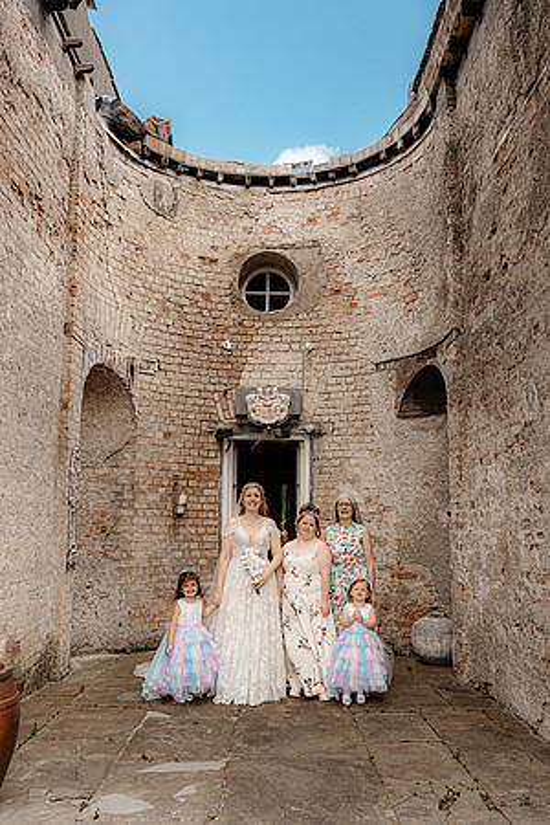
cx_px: 275
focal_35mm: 35
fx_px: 802
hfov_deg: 37.9
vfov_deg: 54.4
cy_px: 412
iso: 200
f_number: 5
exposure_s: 1/320
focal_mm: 35
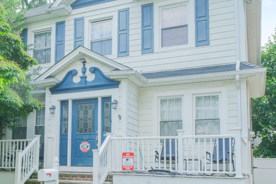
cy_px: 108
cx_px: 53
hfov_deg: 42.4
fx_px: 337
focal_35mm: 44
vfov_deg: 30.5
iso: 250
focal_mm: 13.9
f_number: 10
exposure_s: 1/80
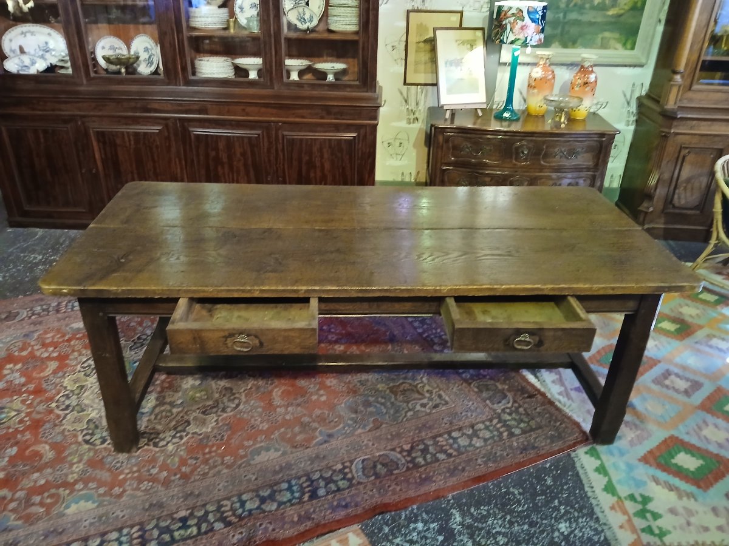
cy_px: 273
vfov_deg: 53.1
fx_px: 548
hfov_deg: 67.3
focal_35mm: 26
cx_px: 364
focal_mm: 3.98
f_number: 1.8
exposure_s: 1/20
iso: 640
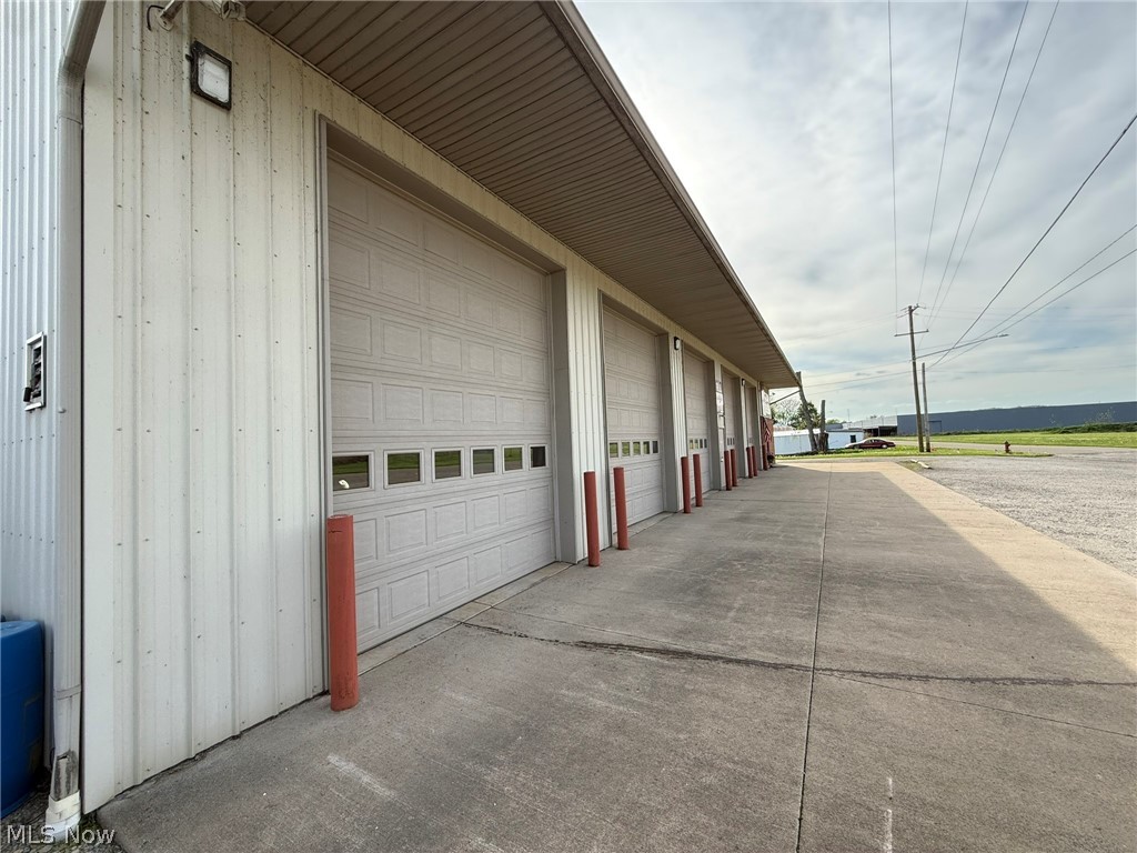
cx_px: 568
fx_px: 460
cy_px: 426
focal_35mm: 14
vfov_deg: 85.7
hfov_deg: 102.1
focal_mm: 2.22
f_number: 2.2
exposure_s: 1/928
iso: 64
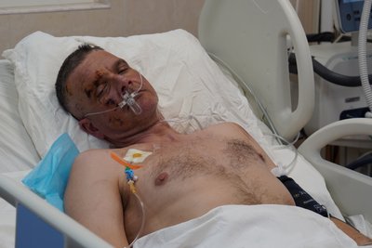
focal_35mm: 88
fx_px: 915
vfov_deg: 15.5
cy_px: 124
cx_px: 186
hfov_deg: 23.0
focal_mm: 59
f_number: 4
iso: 500
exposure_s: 1/160
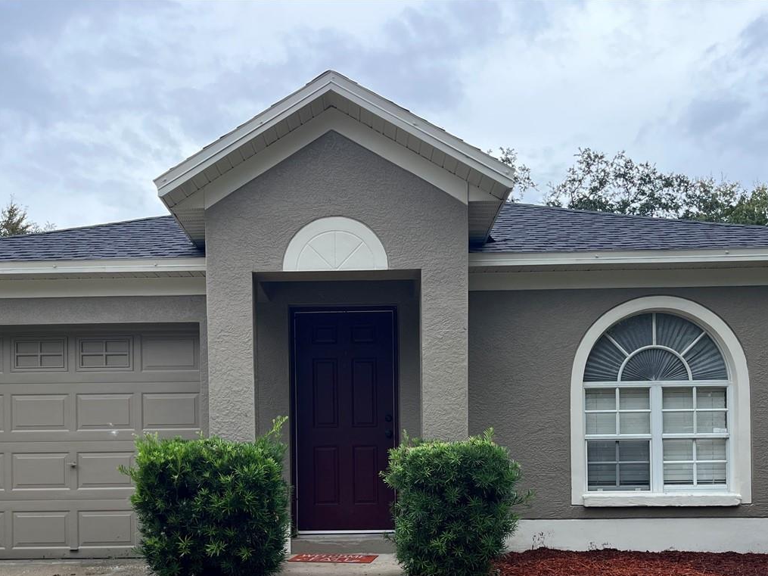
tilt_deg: +3.0
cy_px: 453
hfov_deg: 45.8
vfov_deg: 34.2
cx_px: 361
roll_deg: +0.3
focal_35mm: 41
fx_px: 910
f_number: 1.6
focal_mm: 5.1
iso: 50
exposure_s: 1/1009
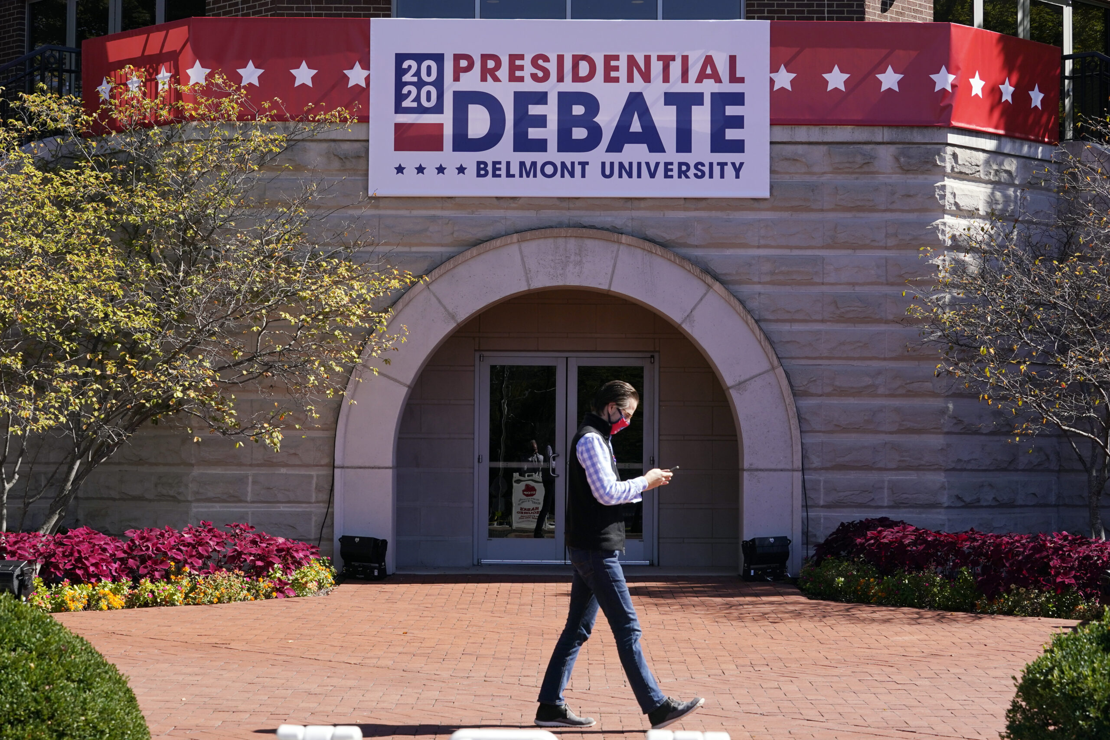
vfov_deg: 19.5
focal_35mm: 70
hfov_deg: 28.8
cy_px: 370
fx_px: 2158
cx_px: 555
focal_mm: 70
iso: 400
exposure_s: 1/640
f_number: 9
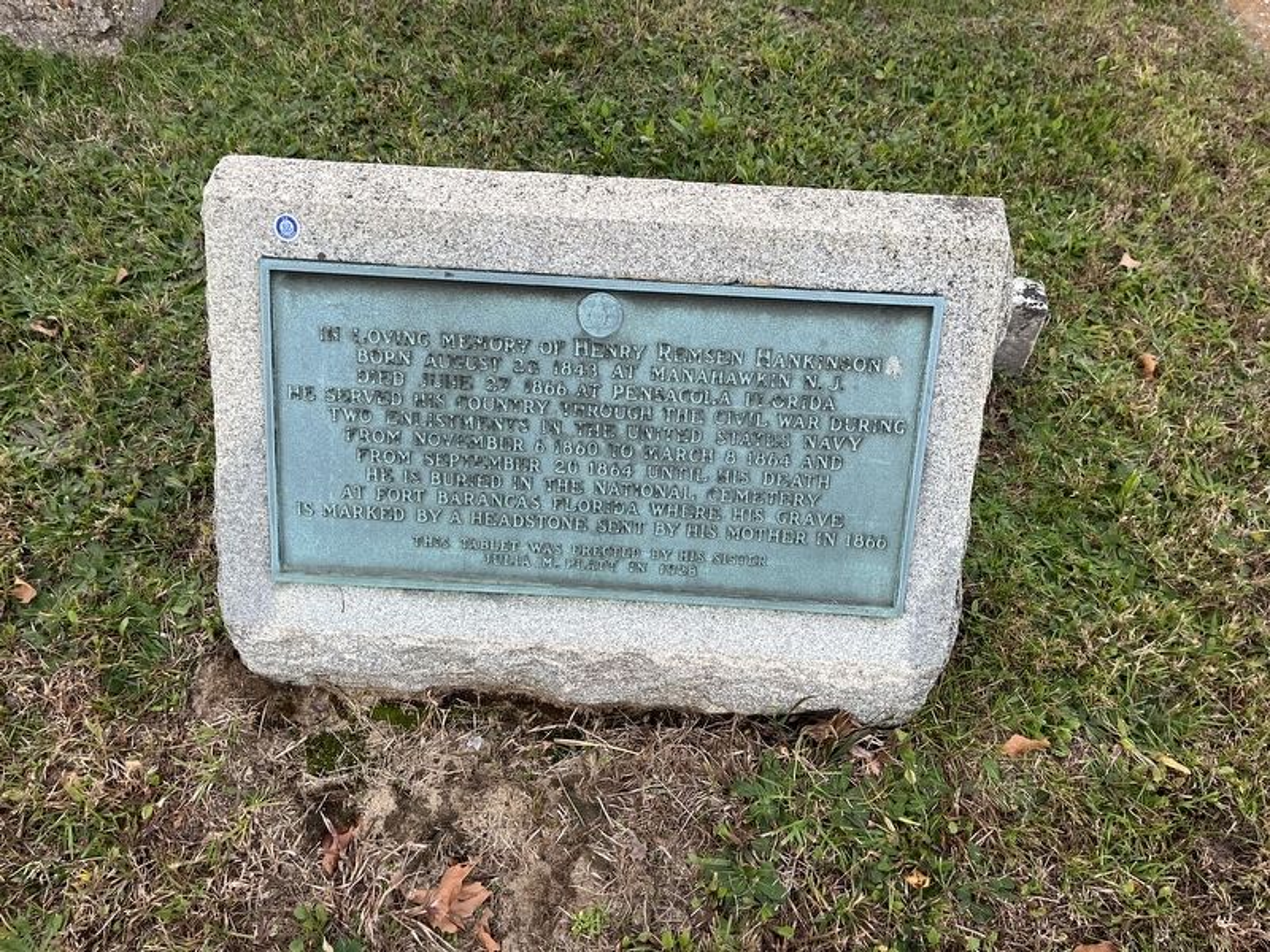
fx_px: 954
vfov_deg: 53.1
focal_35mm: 26
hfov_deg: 67.3
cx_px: 635
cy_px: 476
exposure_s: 1/110
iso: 125
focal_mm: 5.1
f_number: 1.6
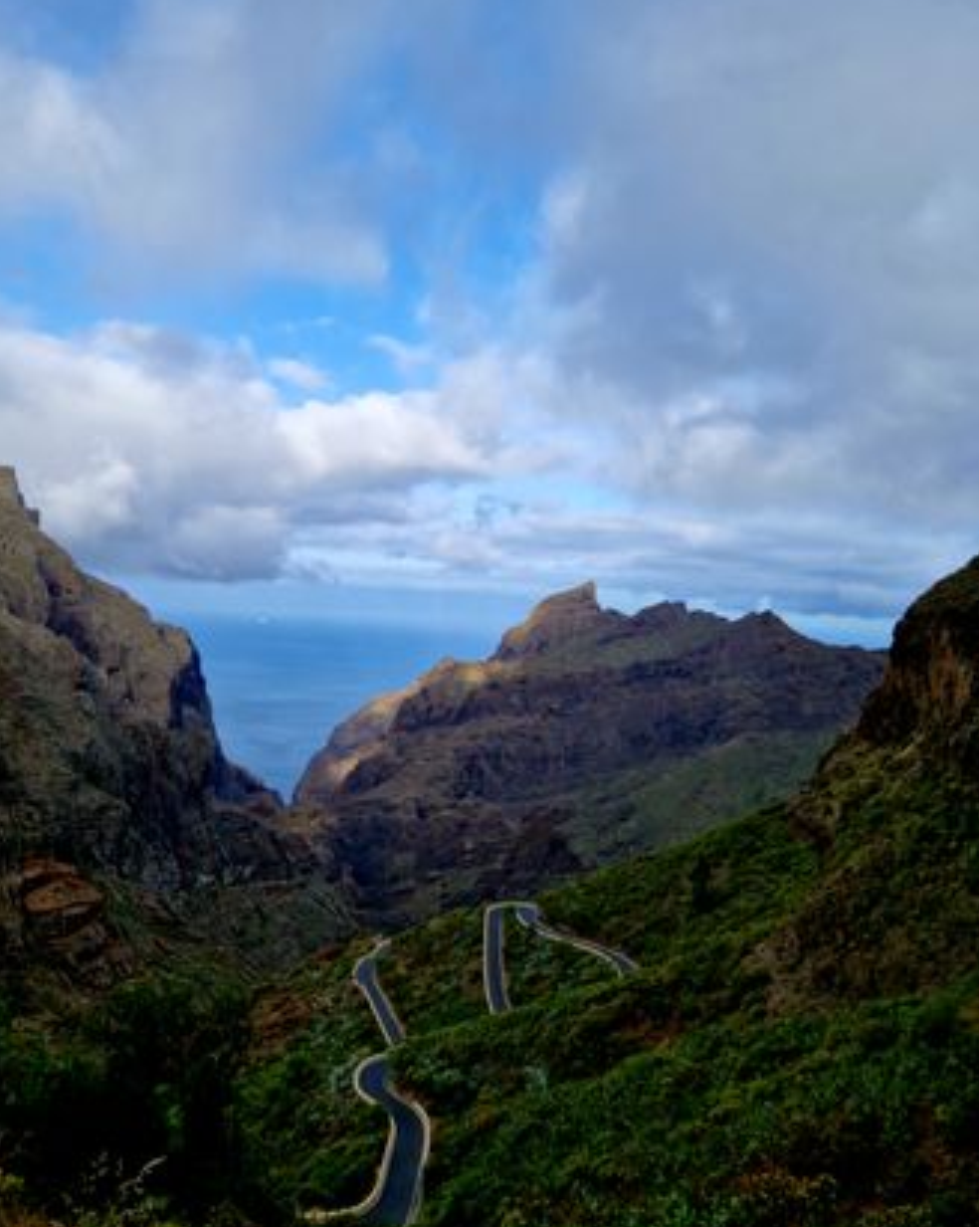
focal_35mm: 28
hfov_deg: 51.4
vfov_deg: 62.1
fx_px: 1016
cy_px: 555
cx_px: 454
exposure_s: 1/1000
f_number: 1.8
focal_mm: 5.4
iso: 50
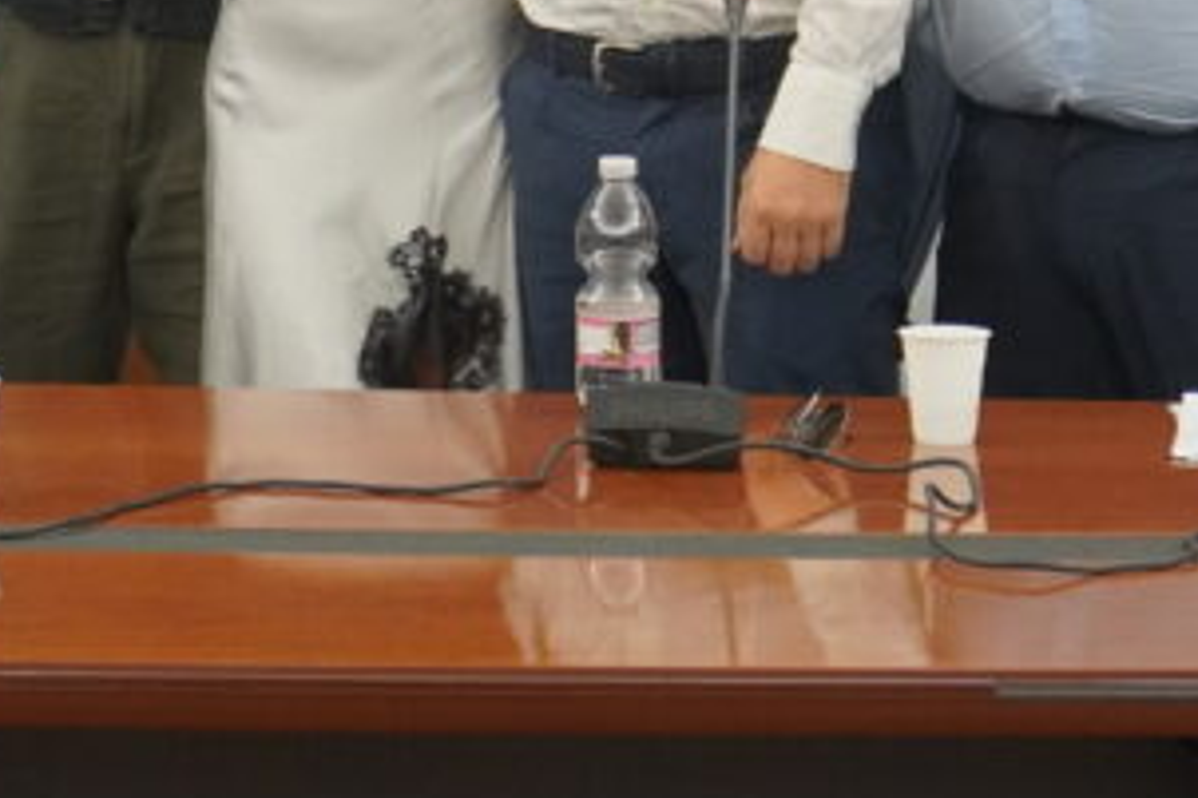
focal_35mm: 158
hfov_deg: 12.9
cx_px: 131
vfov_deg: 8.6
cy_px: -200
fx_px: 5245
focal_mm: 31
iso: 1600
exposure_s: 1/160
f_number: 5
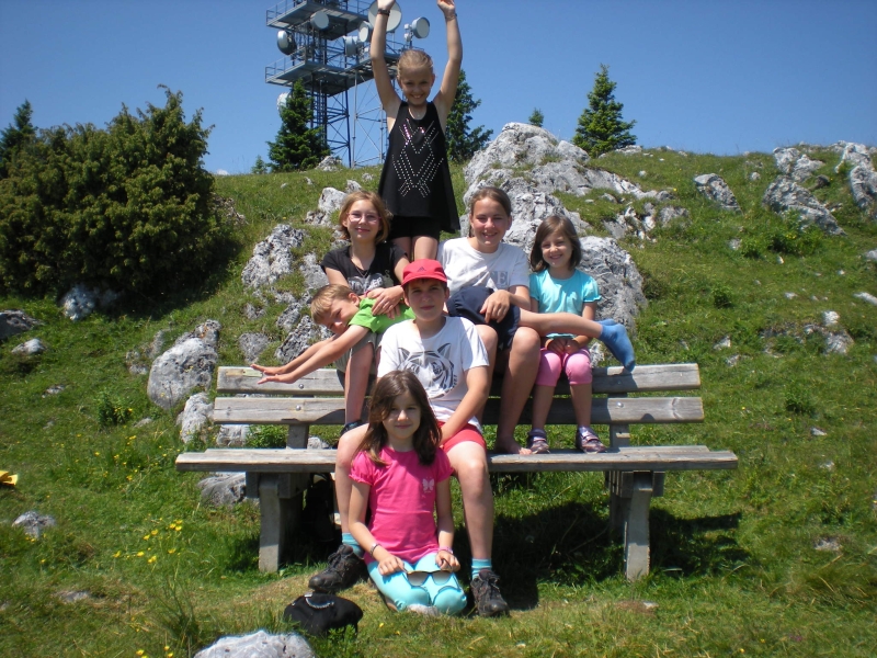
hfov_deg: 49.0
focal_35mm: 38
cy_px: 329
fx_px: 963
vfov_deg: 37.7
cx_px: 438
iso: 64
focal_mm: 6.3
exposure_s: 1/480
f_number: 4.6
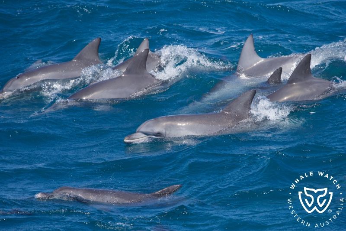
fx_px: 5141
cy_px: 116
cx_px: 173
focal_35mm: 535
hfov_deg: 3.9
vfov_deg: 2.6
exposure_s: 1/3200
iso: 1600
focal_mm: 535
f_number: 8
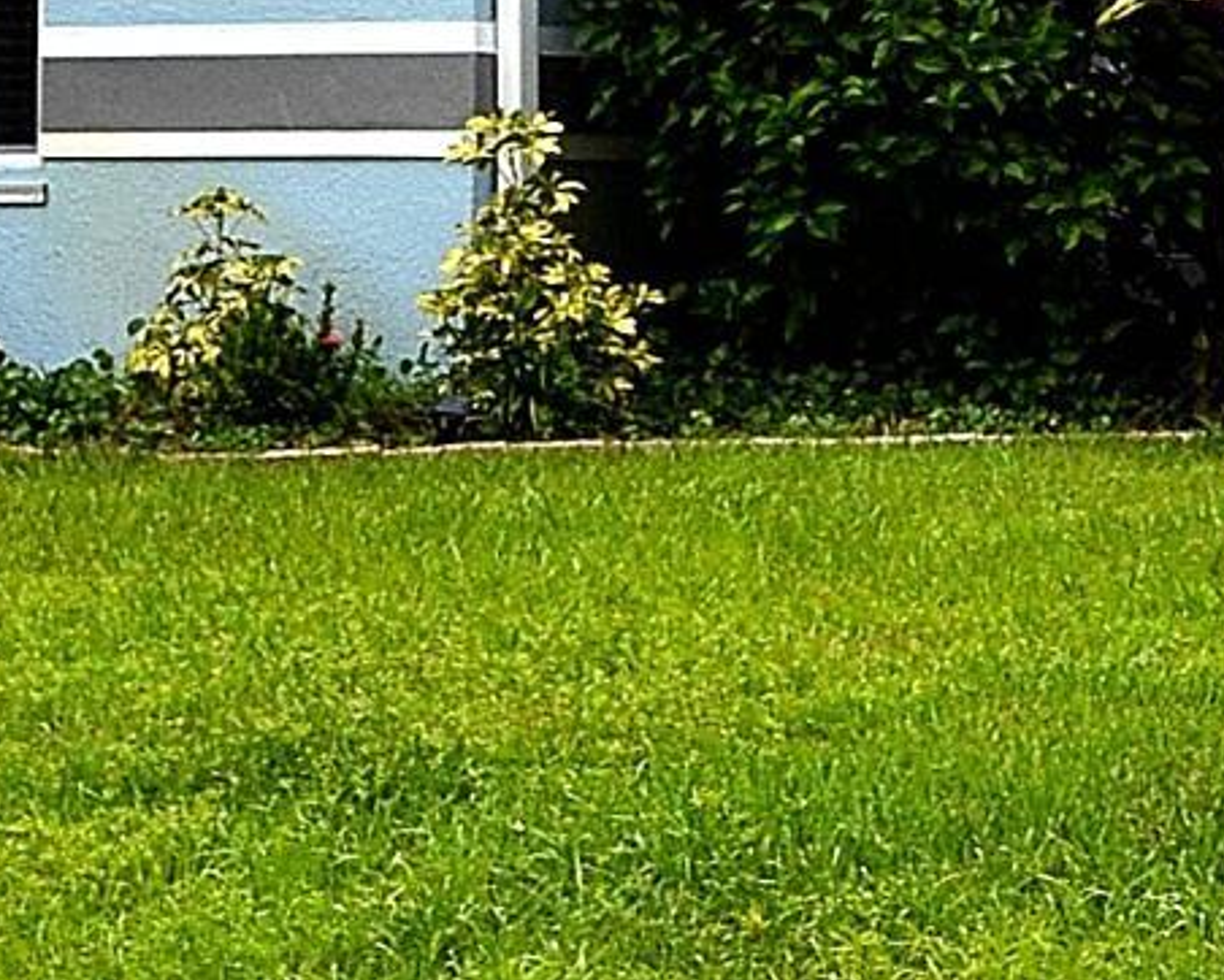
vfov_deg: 6.9
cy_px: 11
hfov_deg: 8.2
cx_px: 2378
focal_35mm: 224
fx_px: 8118
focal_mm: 24
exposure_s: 1/160
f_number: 8
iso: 100
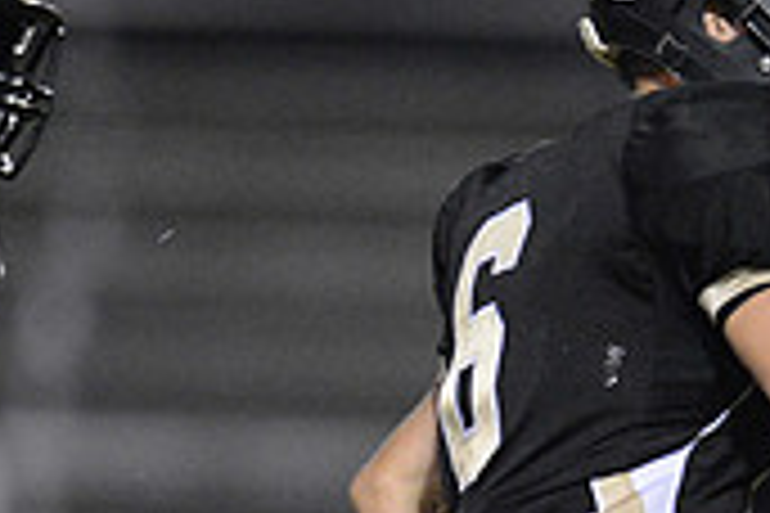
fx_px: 29022
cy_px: 578
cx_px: 693
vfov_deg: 1.0
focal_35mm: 1357
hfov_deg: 1.5
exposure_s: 1/640
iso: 12800
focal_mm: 400
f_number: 2.8
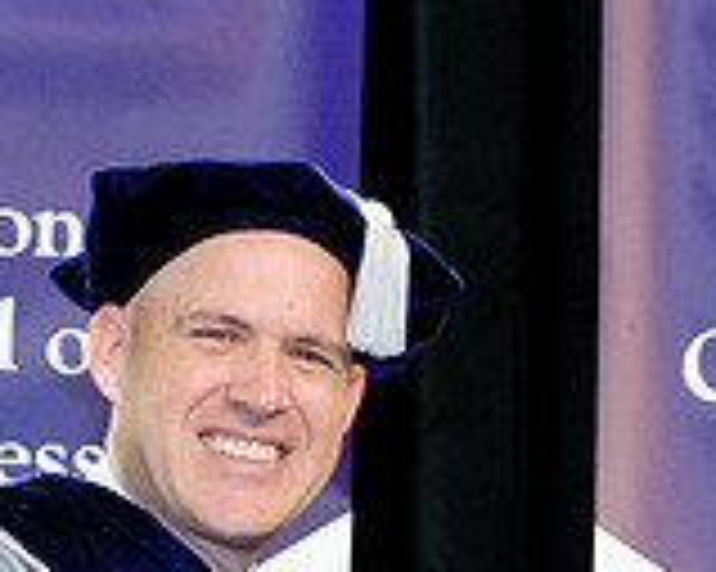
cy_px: 995
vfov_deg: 6.8
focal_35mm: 221
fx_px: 4680
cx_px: 603
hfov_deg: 8.7
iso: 1600
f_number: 4
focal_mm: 26.6
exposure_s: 1/125
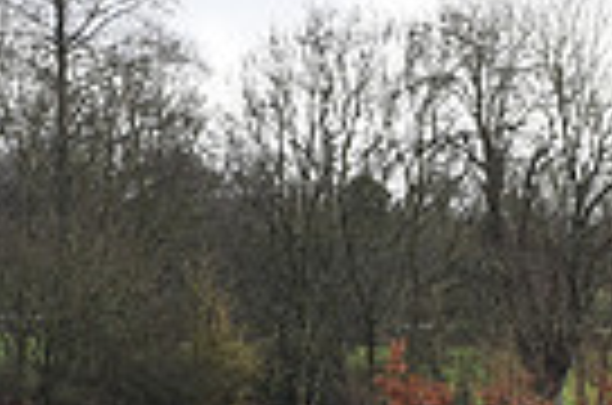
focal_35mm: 854
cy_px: 612
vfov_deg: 1.6
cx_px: 1138
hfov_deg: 2.4
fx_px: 14484
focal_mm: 200
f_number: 9
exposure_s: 1/1000
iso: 2500
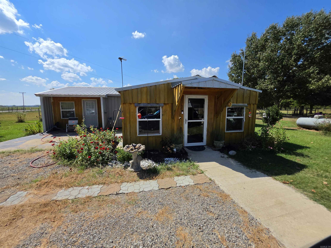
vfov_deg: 89.9
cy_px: 124
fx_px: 124
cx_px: 166
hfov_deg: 106.2
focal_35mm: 13
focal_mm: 2.2
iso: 32
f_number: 1.9
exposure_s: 1/2897
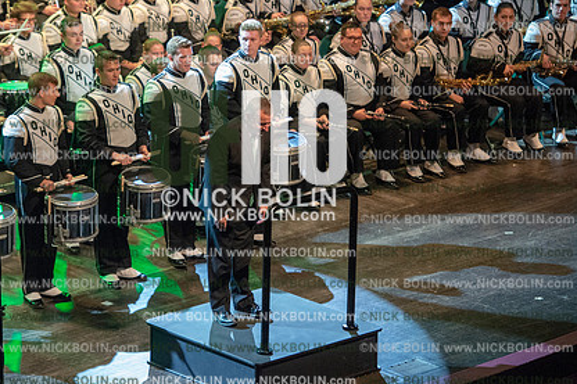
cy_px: 155
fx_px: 3124
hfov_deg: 10.6
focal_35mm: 195
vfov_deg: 7.0
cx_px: 248
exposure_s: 1/2000
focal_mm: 140
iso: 8000
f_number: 2.8
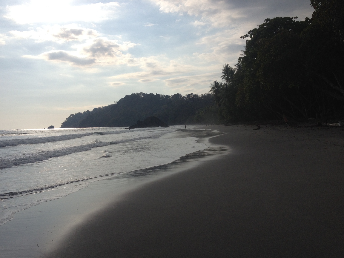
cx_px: 172
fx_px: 348
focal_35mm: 35
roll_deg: +2.2
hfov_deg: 52.6
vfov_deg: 40.7
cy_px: 129
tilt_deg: -3.3
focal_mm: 4.28
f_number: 2.4
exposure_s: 1/6135
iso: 50
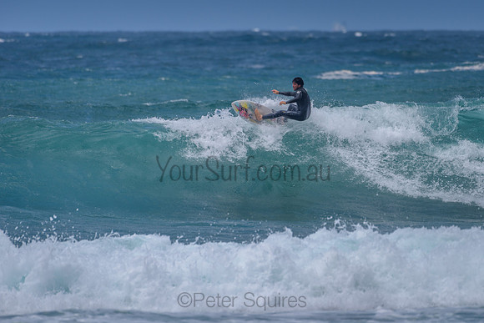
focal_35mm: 614
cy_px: 127
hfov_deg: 3.4
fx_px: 8260
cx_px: 296
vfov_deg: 2.2
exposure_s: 1/2000
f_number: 5.6
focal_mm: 500
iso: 110
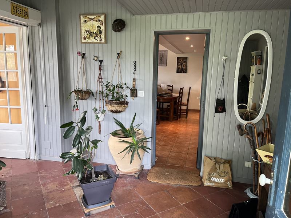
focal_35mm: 26
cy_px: 109
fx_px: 219
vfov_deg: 53.1
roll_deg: -1.6
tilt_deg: -8.8
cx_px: 146
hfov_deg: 67.3
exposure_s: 1/80
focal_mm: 5.1
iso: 125
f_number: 1.6
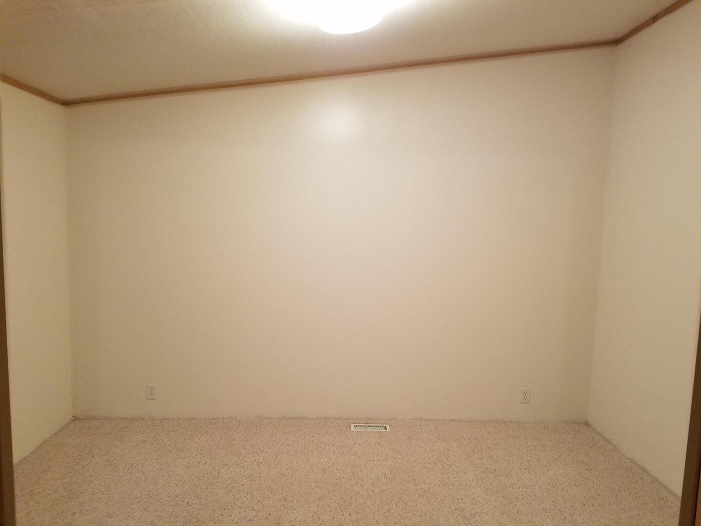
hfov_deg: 67.3
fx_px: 527
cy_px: 263
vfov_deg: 53.1
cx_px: 350
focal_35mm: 26
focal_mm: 4.2
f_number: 1.7
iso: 160
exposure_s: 1/24
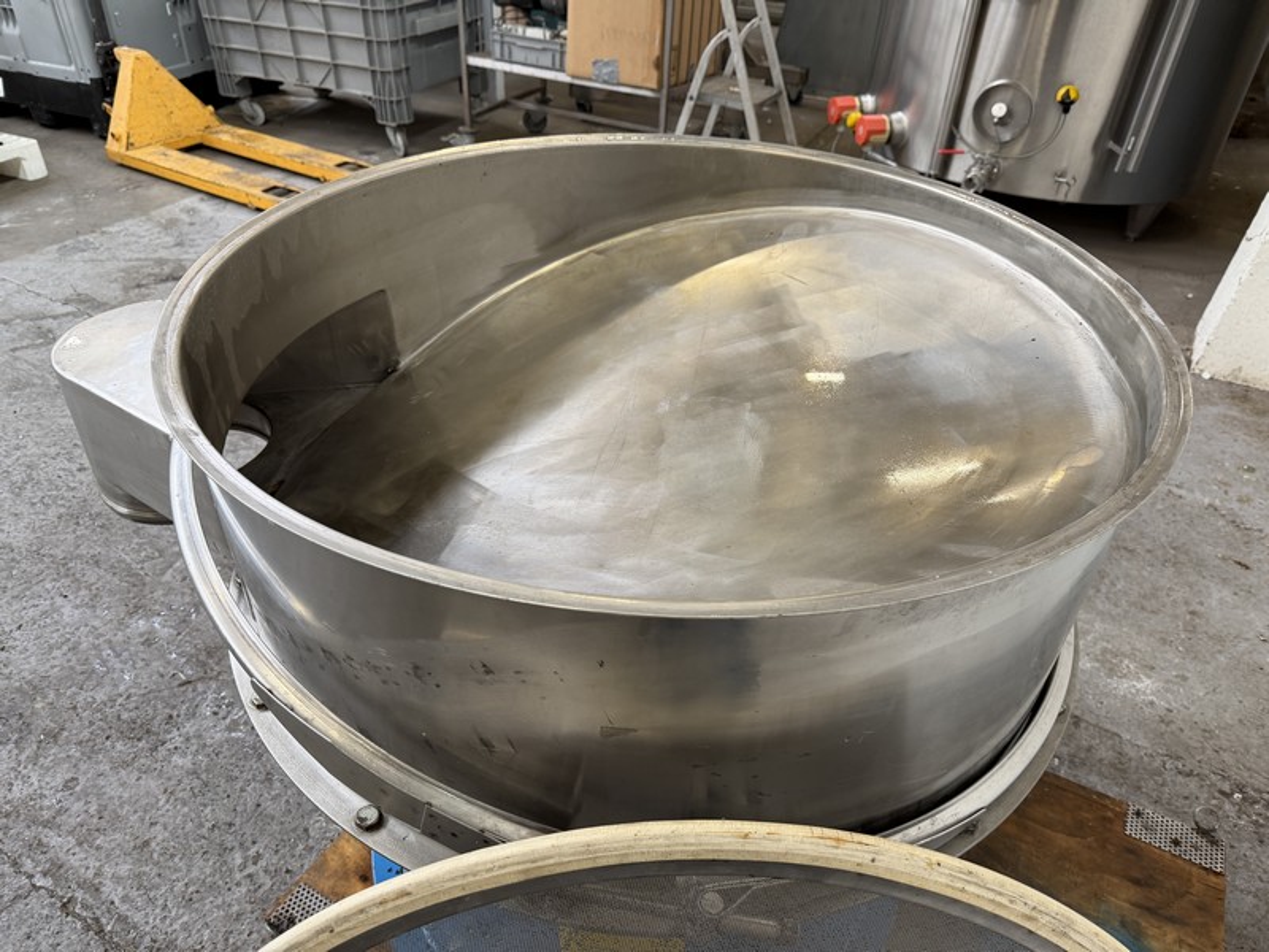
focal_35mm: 24
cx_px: 634
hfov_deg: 71.6
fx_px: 880
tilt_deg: -37.4
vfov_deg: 56.8
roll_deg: -2.4
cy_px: 476
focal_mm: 6.76
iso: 125
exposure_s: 1/50
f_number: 1.78
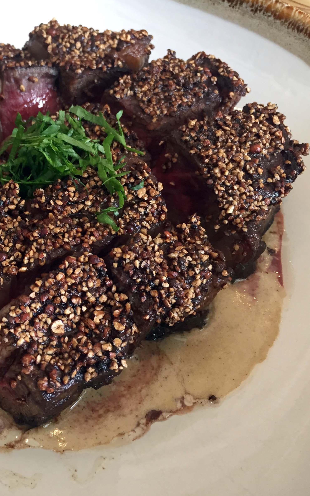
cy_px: 247
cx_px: 38
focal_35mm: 42
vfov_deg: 47.2
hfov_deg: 29.4
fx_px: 568
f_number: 2.2
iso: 64
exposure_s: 1/33
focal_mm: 4.15
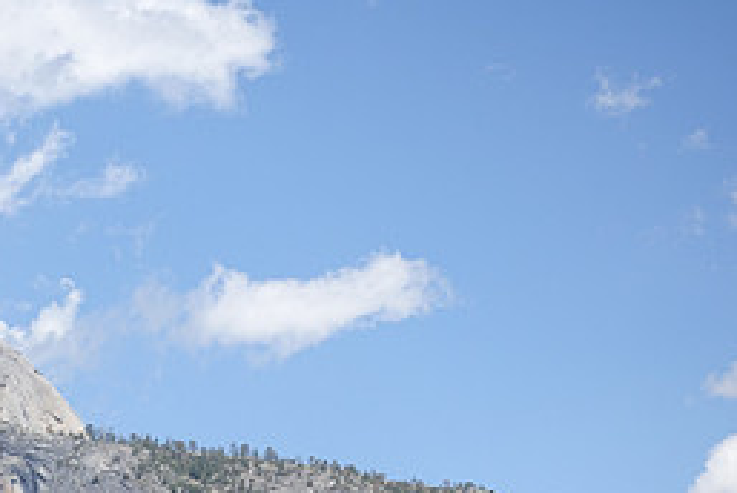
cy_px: 529
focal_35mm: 151
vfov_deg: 9.0
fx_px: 3095
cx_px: -6
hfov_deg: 13.4
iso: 125
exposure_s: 1/800
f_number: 4
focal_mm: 24.47
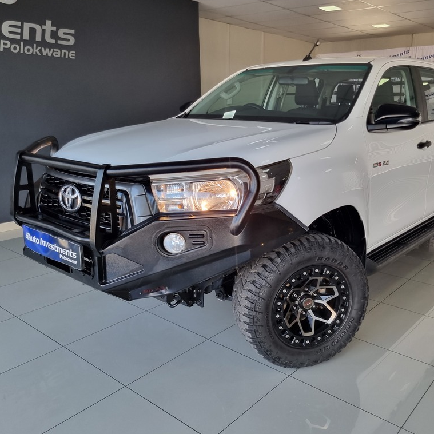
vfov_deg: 52.5
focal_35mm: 31
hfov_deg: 52.3
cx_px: 254
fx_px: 440
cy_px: 215
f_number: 1.8
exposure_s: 1/100
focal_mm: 5.4
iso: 64
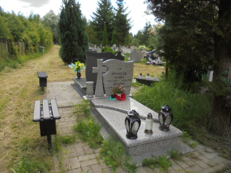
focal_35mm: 26
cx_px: 116
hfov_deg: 67.3
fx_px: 174
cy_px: 86
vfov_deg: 53.1
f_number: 3.5
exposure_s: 1/250
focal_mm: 4.6
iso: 100
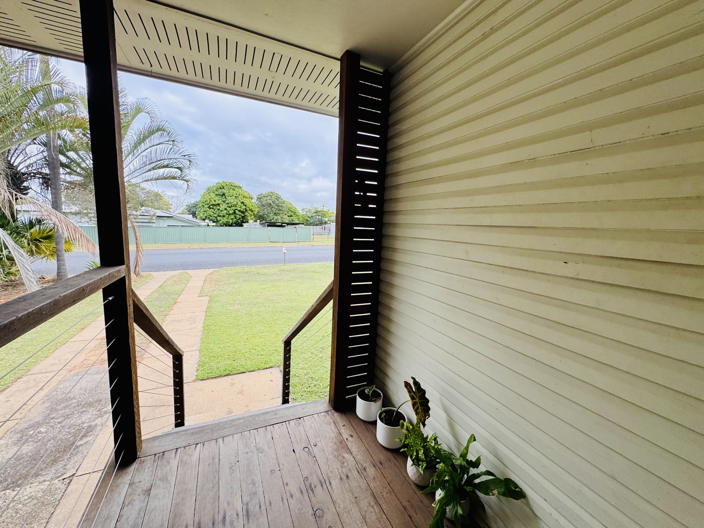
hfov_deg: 102.1
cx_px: 352
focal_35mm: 14
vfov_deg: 85.7
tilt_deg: -7.7
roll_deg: -1.9
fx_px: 285
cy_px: 264
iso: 40
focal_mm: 2.22
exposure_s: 1/248
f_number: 2.2
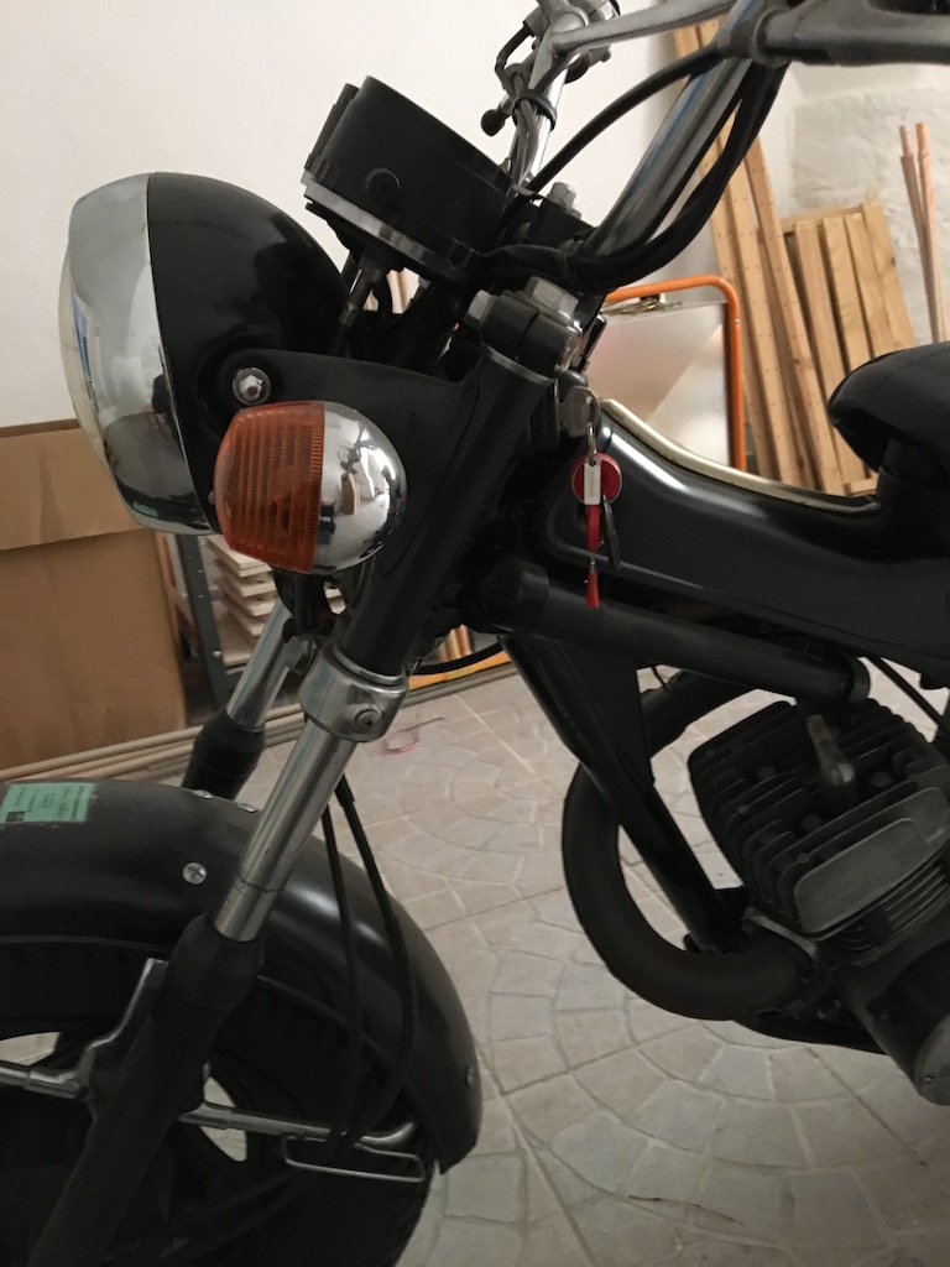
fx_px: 1061
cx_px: 475
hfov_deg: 48.2
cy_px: 634
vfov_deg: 61.7
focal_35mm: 29
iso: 400
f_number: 2.2
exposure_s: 1/17
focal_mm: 4.15
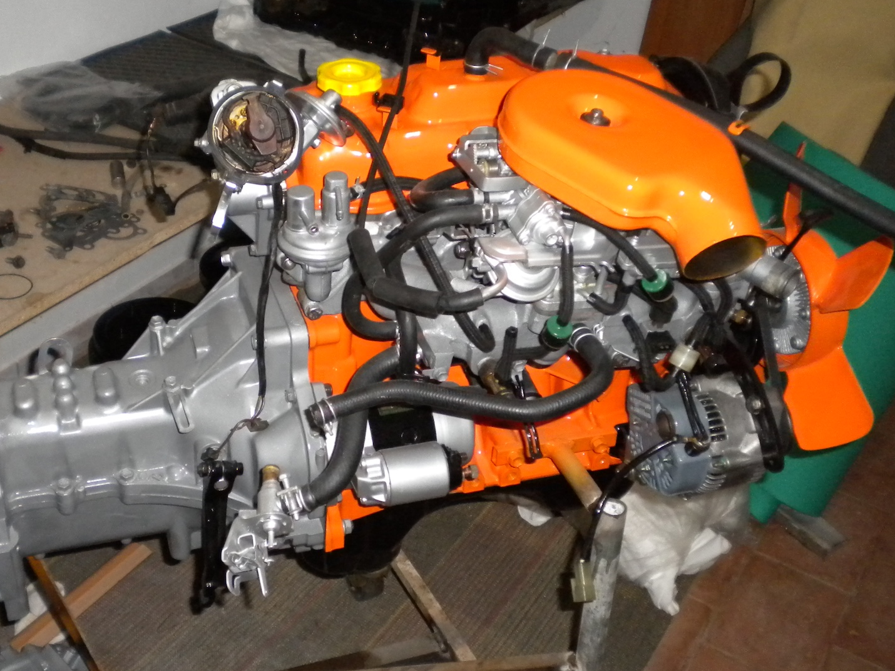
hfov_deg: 40.2
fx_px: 1215
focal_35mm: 47
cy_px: 339
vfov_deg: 30.9
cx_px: 347
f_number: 3.1
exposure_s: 1/30
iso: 400
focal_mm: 6.3
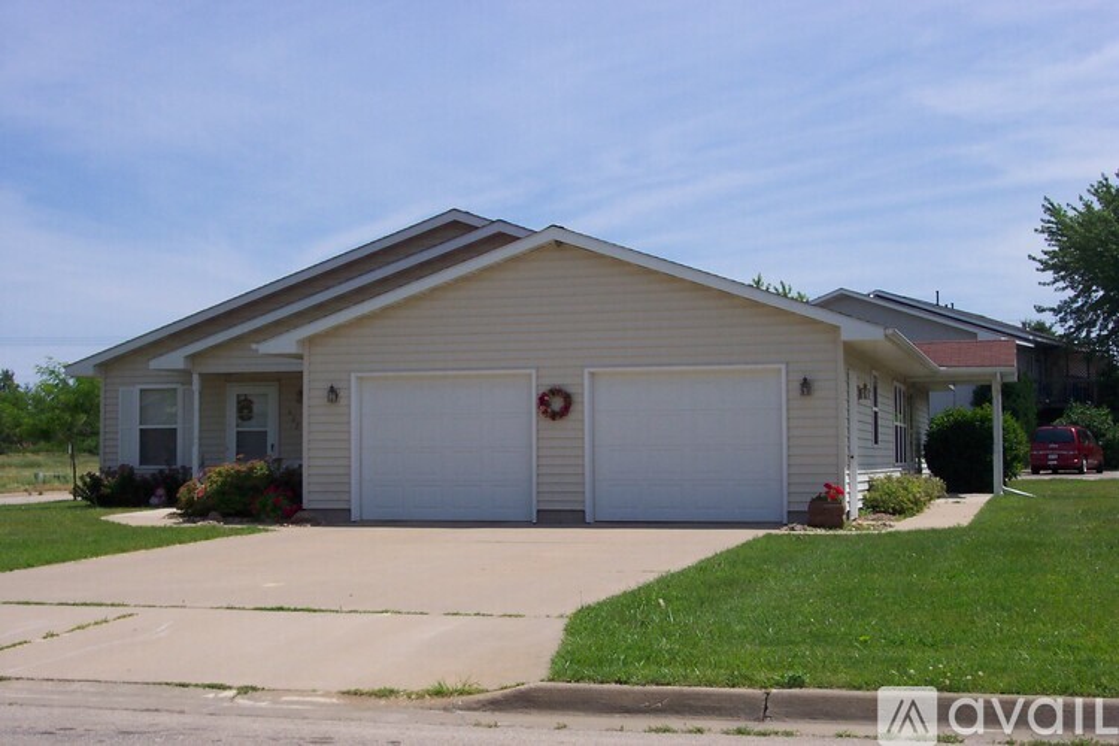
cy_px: 373
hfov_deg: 38.9
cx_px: 560
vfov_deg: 26.5
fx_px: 1585
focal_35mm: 51
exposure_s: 1/700
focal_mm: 10.7
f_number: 5.6
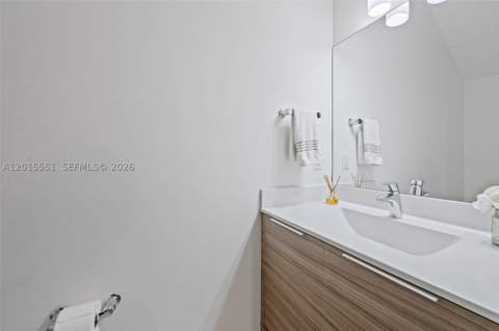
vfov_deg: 81.0
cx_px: 250
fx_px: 194
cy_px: 166
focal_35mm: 14
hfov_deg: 104.4
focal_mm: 14
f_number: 8
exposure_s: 1/4
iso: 200
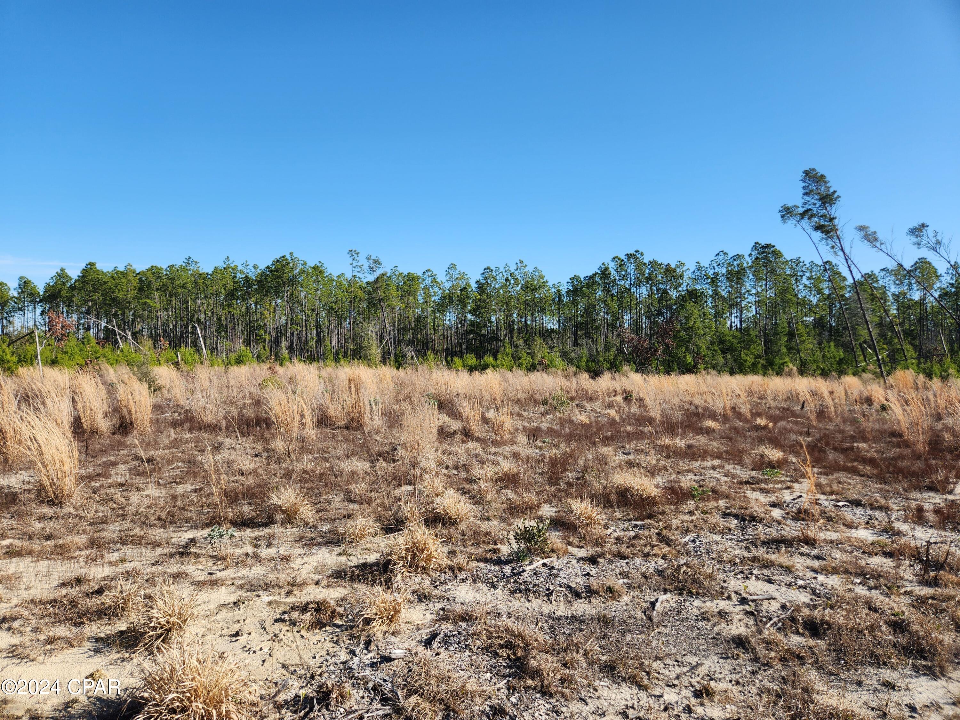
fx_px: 638
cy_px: 360
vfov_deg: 58.9
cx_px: 480
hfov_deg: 73.9
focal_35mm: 23
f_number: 1.8
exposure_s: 1/1160
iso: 20
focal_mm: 5.4
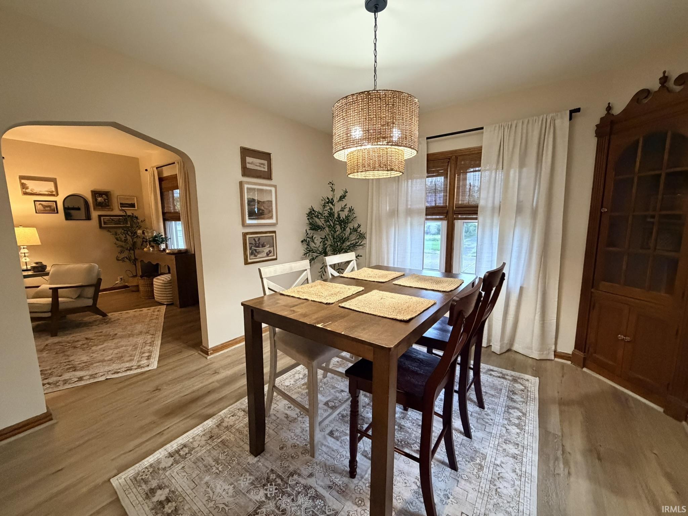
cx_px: 344
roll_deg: +0.6
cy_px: 258
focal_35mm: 14
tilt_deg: -7.7
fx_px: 278
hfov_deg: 102.1
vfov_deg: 85.7
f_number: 2.2
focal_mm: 2.22
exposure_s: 1/60
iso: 1000
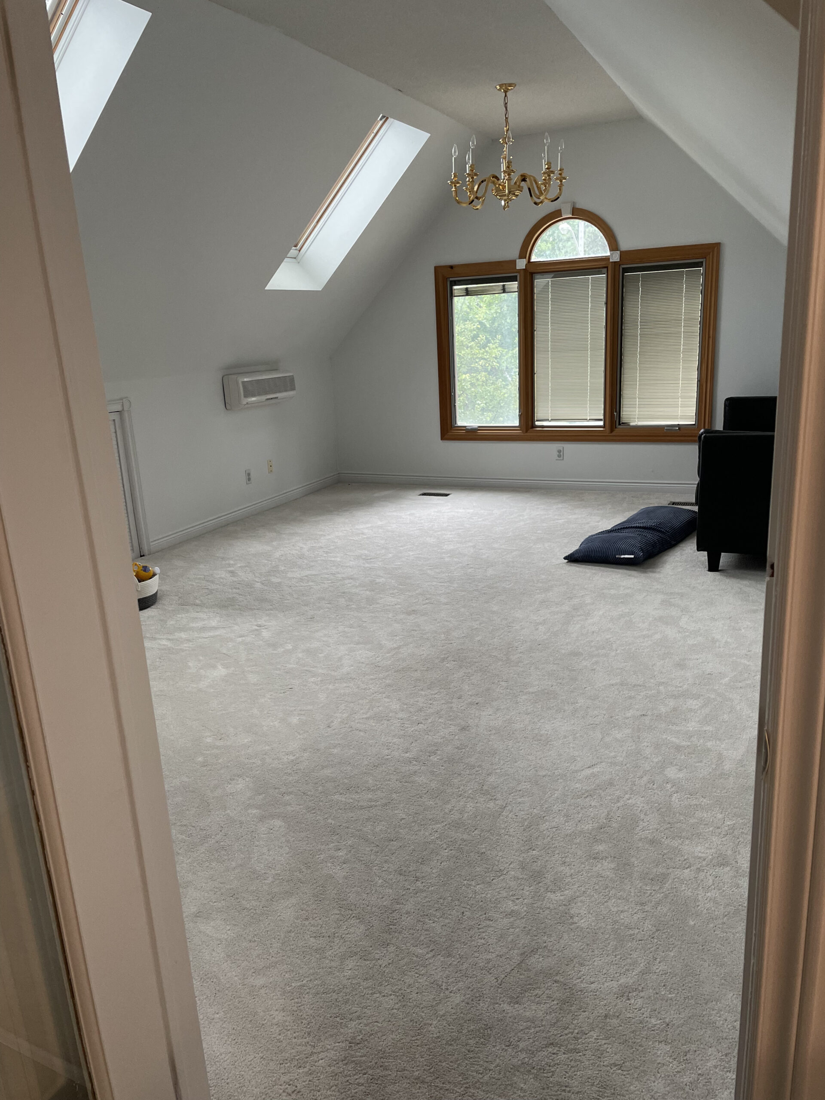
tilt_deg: -15.5
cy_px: 550
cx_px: 412
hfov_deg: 53.1
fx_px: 826
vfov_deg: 67.3
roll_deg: +2.5
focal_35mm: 26
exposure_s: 1/60
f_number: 1.6
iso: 125
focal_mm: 4.2
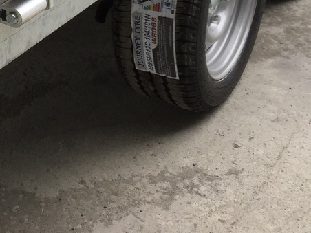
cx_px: 34
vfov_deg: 18.1
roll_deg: +2.5
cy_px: -54
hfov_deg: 24.6
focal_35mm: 77
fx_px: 692
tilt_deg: -19.4
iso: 32
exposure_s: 1/289
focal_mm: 4.15
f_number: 2.2
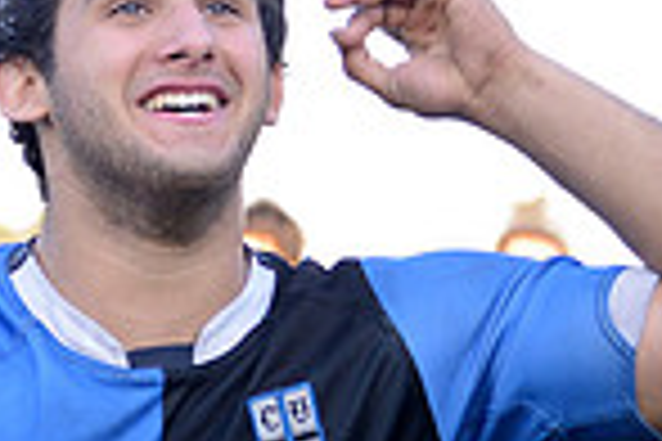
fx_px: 2758
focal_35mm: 150
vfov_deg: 9.0
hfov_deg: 12.8
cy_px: 538
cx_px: -396
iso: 560
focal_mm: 38
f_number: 2.8
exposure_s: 1/640
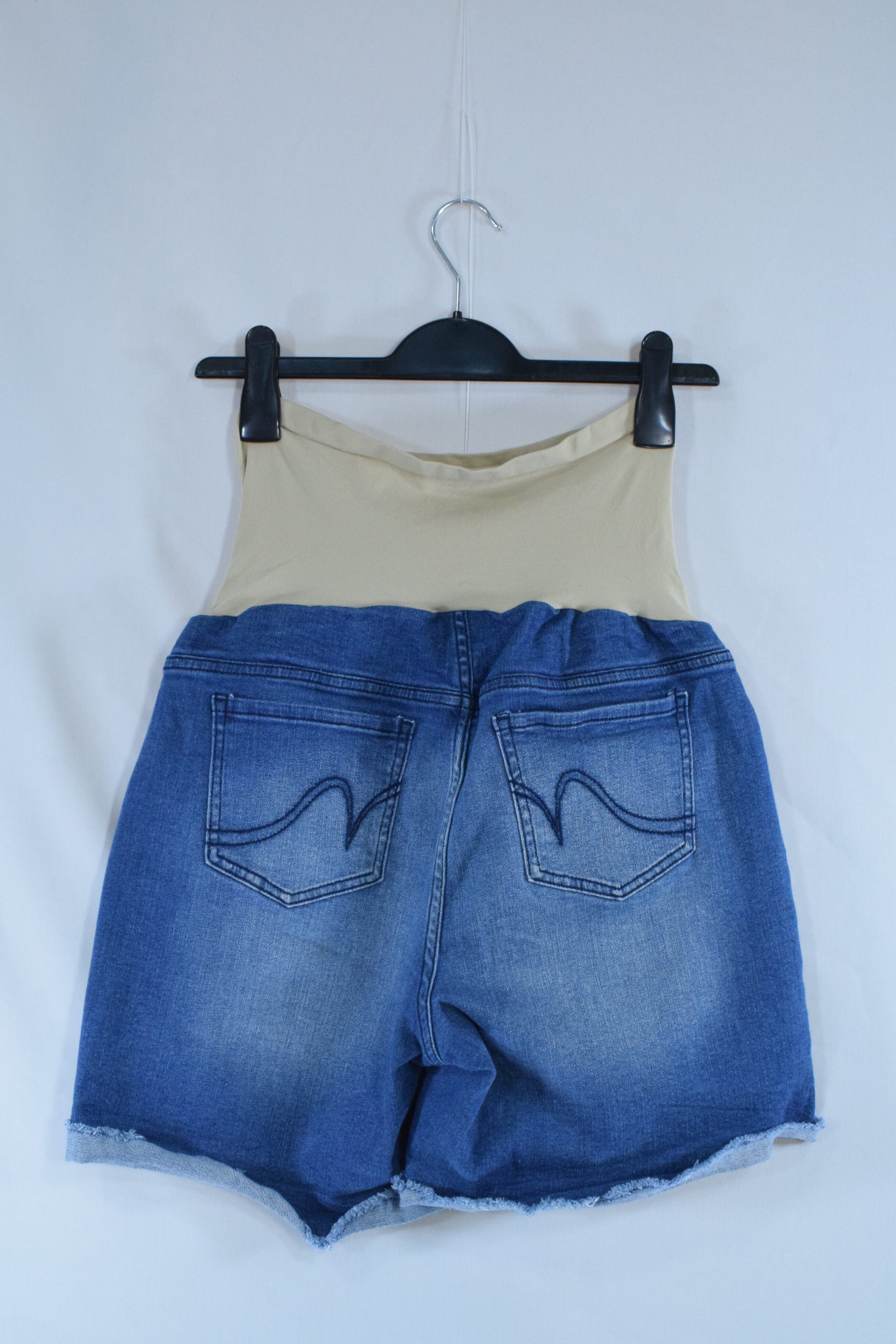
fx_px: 1717
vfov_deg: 42.7
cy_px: 664
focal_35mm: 46
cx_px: 446
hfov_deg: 29.2
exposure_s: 1/160
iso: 3200
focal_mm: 30
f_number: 16
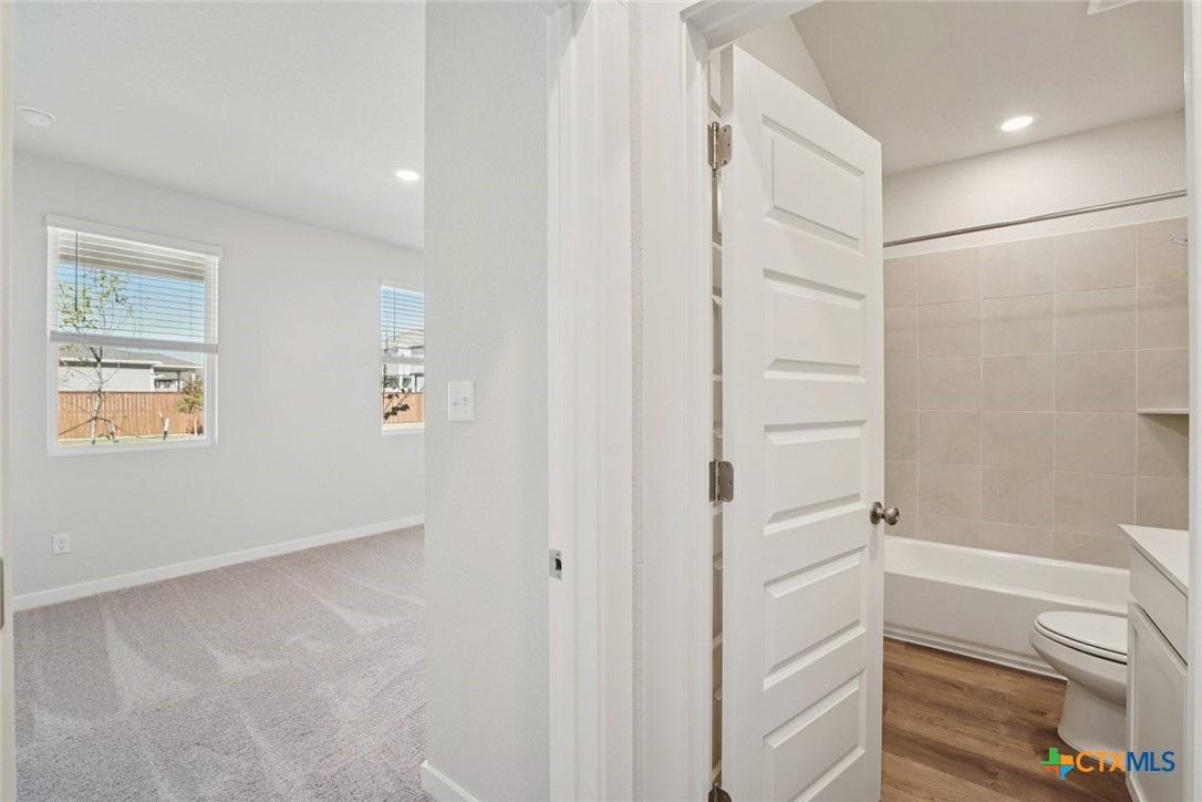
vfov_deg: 81.2
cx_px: 601
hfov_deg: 104.3
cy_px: 401
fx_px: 467
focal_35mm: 14
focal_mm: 14
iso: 400
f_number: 8
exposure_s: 1/20
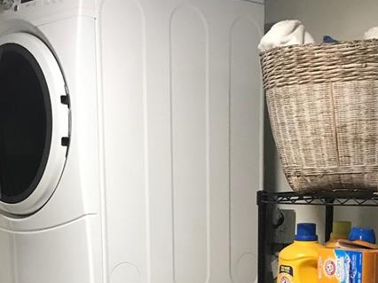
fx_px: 775
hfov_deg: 27.3
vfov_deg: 19.8
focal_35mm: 71
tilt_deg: -9.7
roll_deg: -2.8
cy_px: 314
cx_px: 238
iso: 50
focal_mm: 3.99
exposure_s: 1/15
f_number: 1.8
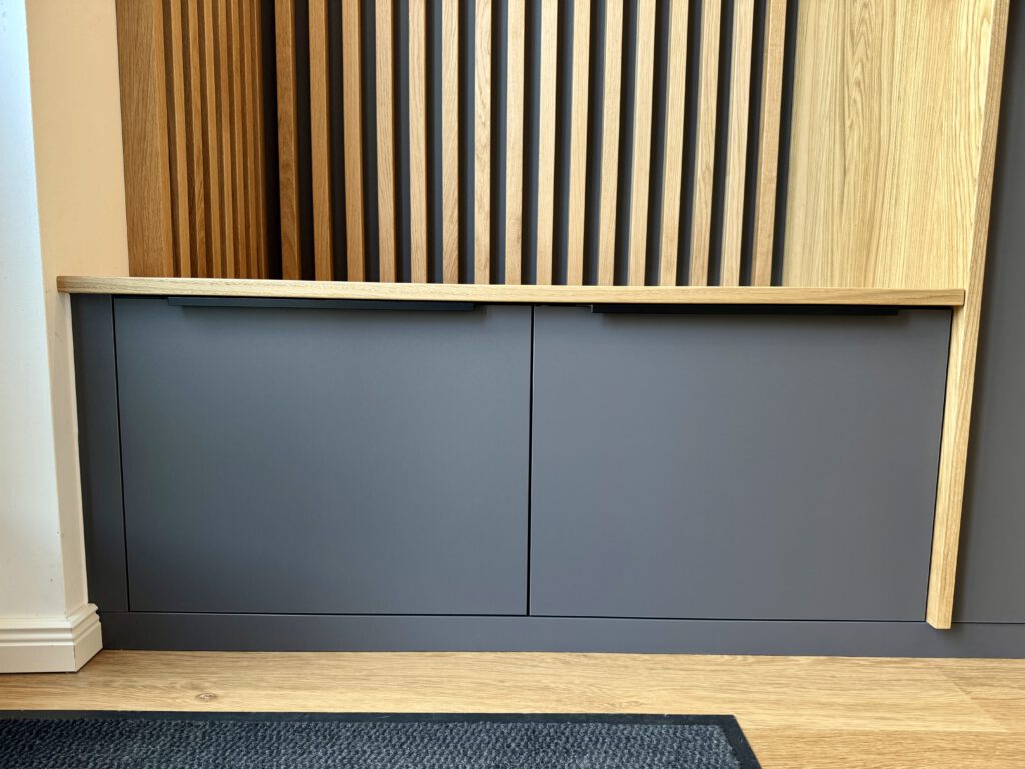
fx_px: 711
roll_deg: +0.0
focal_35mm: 24
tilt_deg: -6.3
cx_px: 512
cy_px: 384
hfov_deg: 71.6
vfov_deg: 56.8
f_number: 1.78
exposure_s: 1/121
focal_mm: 6.76
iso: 200
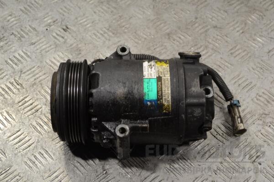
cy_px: 91
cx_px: 137
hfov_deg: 29.2
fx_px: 525
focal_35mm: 69
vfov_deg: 19.7
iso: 180
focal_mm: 46
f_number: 5.3
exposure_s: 1/30
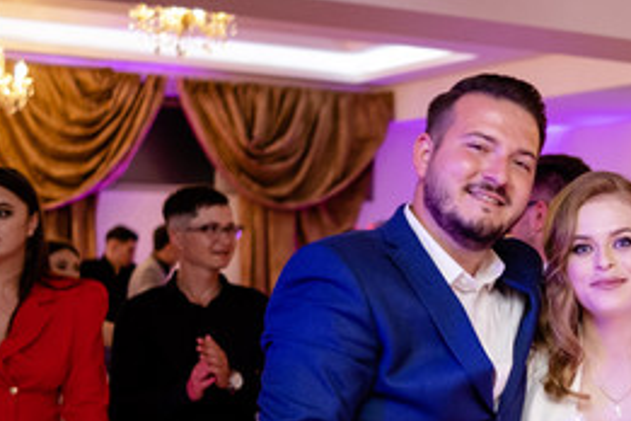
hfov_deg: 22.8
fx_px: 1507
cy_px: 359
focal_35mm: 86
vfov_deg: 15.7
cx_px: 621
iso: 640
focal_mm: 23
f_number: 1.4
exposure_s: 1/200
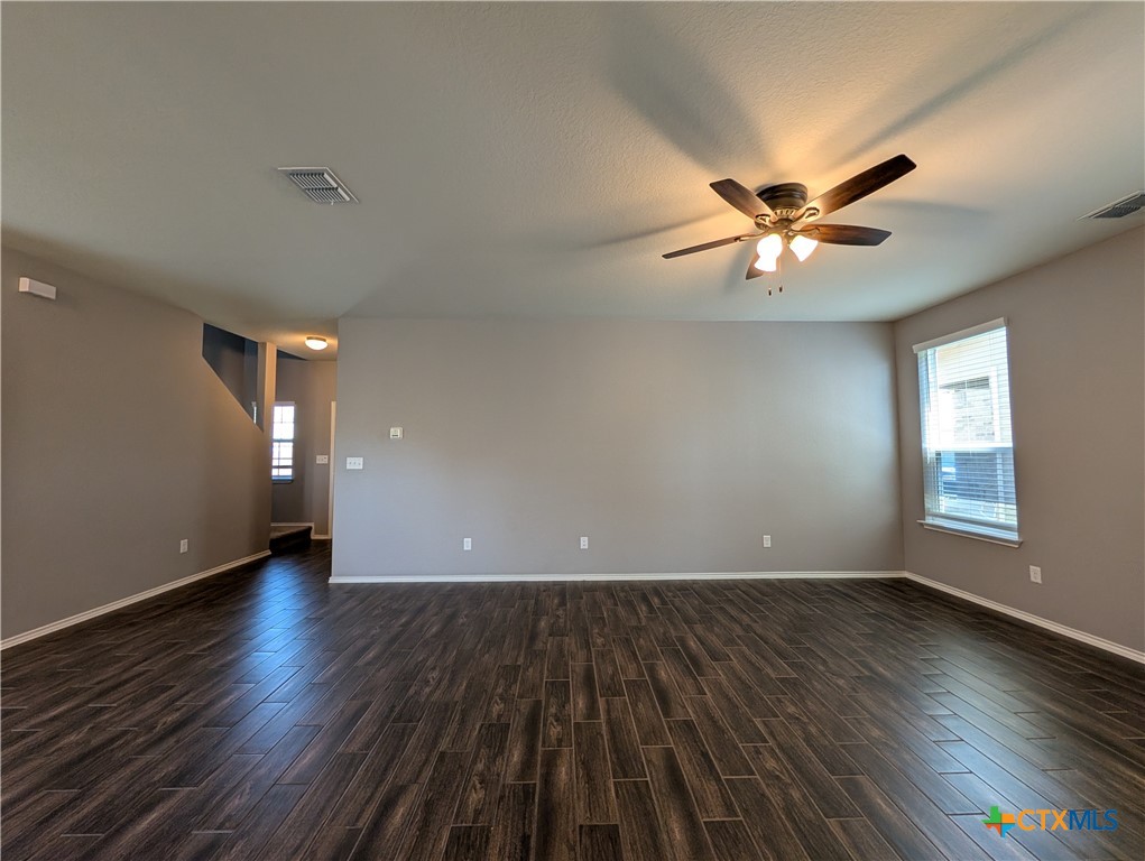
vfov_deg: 94.6
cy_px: 430
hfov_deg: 110.5
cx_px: 572
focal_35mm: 12
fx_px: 397
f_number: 1.7
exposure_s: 1/120
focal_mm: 2.02
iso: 99
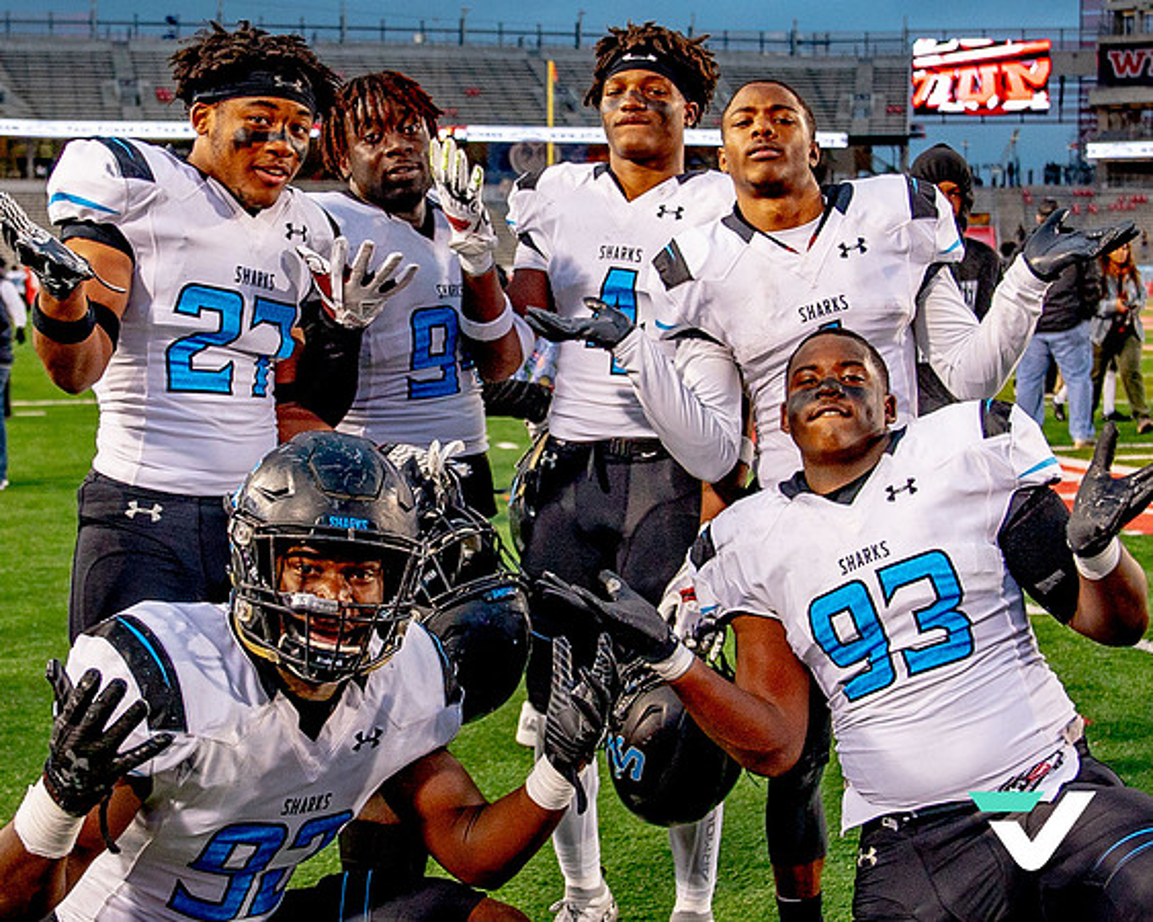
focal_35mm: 57
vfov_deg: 26.7
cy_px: 501
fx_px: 1941
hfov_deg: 33.1
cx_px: 550
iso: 640
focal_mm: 24
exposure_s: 1/1000
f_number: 2.8
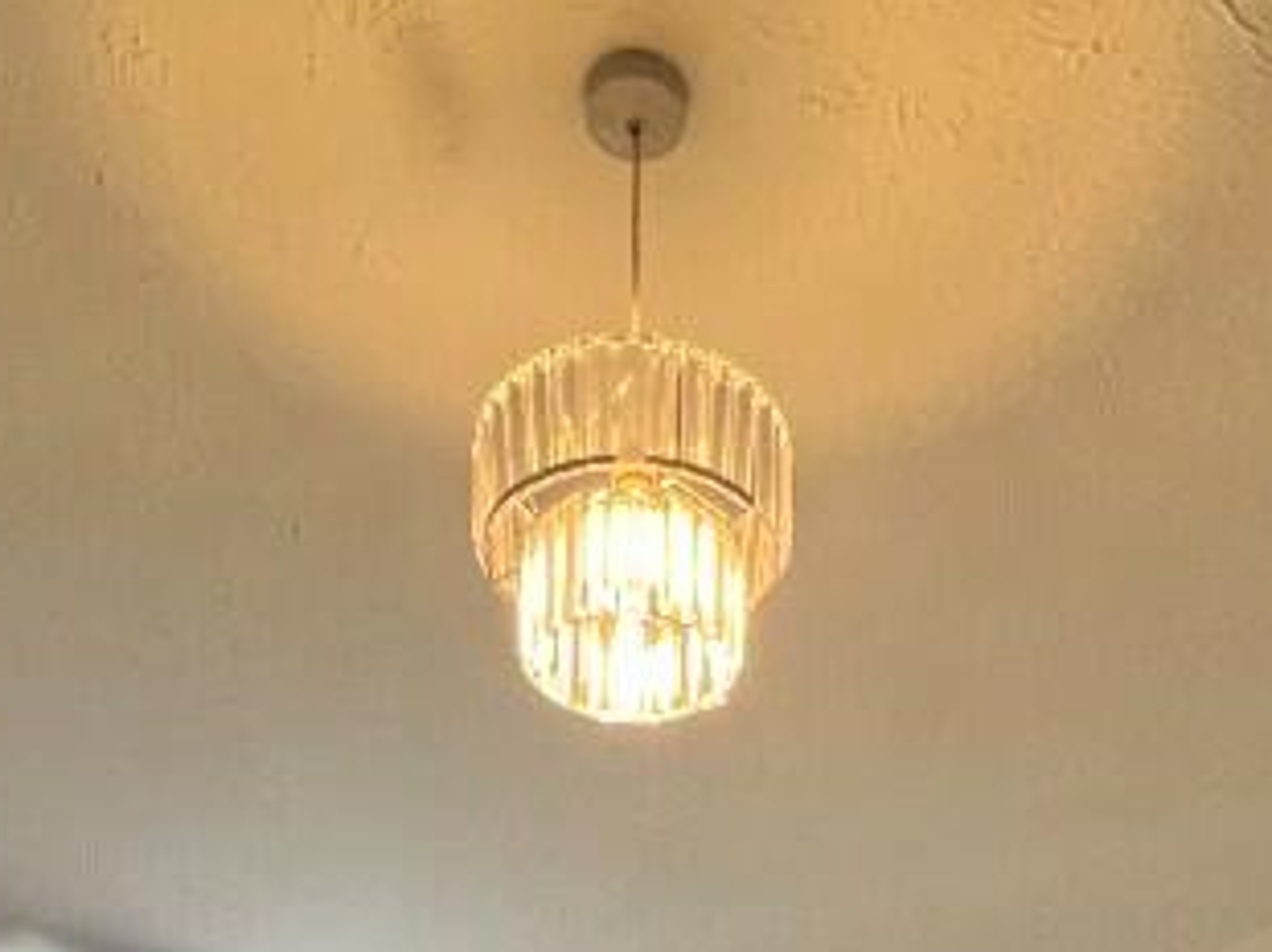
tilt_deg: +2.3
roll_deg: +0.1
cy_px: 1498
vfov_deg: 24.4
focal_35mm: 43
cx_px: 730
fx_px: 1579
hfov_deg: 43.8
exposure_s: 1/99
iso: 160
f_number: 1.8
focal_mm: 1.57
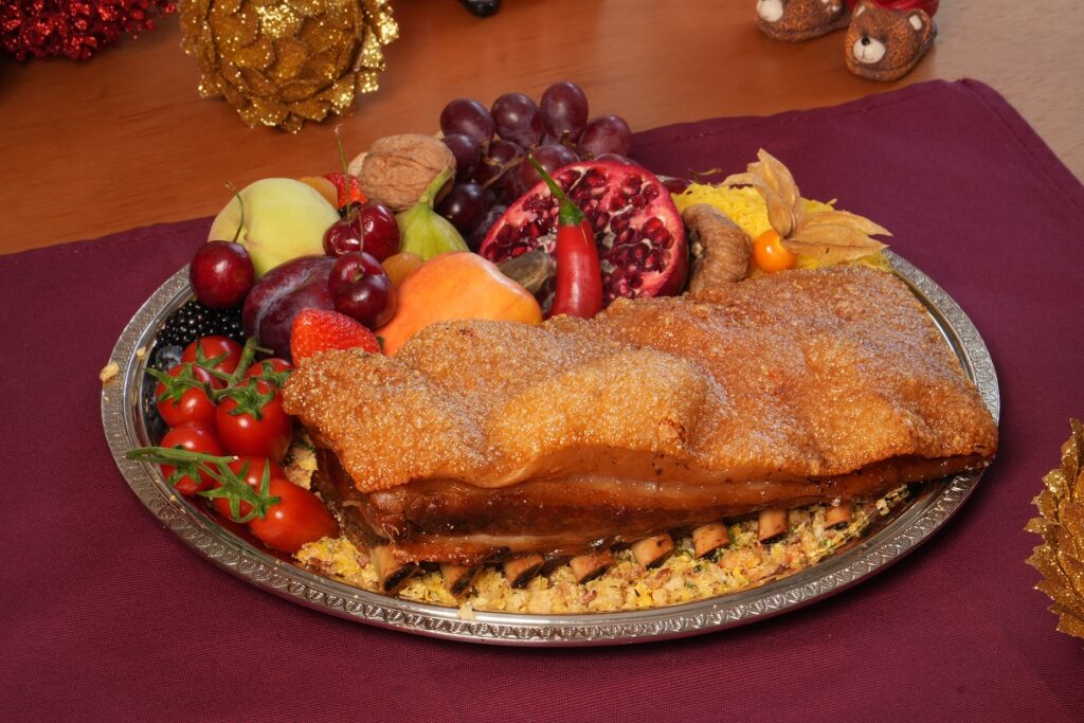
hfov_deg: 15.2
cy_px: 362
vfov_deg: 10.2
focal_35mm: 135
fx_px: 4065
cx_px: 542
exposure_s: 1/2.5
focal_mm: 90
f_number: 16
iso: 100
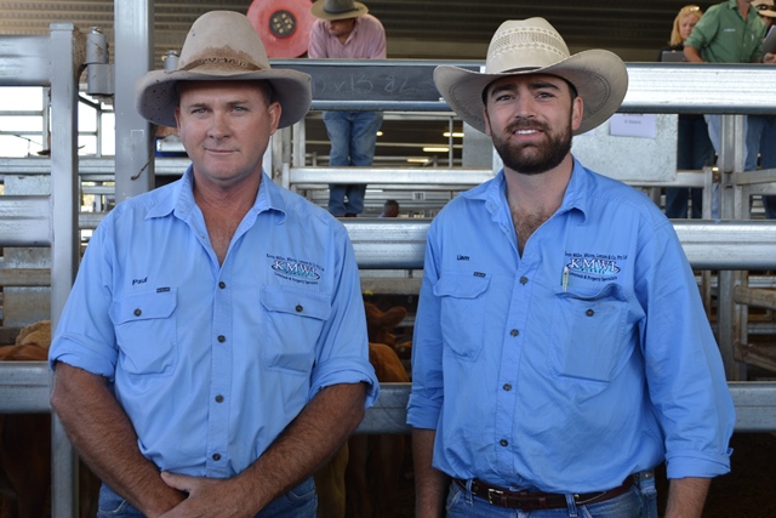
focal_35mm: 39
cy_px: 259
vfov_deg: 34.2
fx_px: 841
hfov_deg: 49.5
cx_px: 388
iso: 180
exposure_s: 1/125
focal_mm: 26
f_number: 5.6
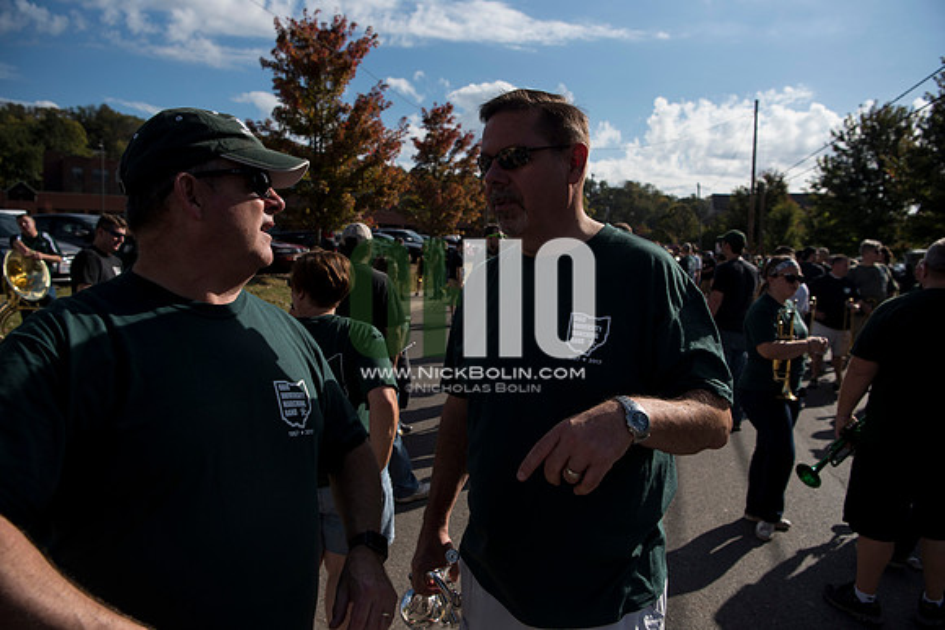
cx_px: 472
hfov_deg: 73.7
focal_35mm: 24
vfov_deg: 53.2
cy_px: 315
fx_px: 630
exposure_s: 1/3200
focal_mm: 24
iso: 250
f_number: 4.5
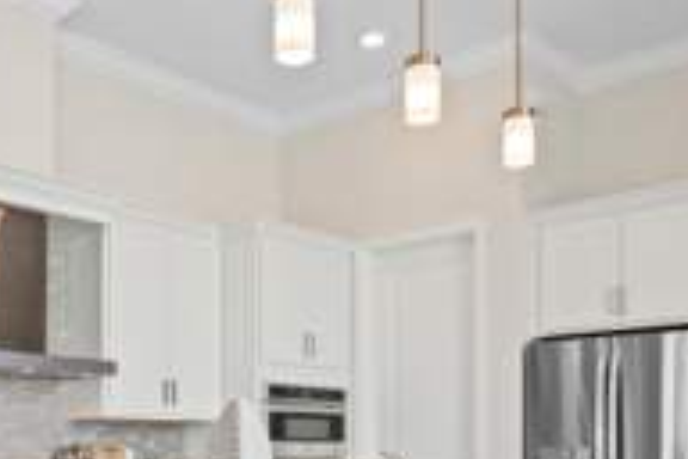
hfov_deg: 43.1
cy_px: 452
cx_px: 240
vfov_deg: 28.2
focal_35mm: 45
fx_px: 860
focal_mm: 12
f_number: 6.3
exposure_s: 1/20
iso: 320
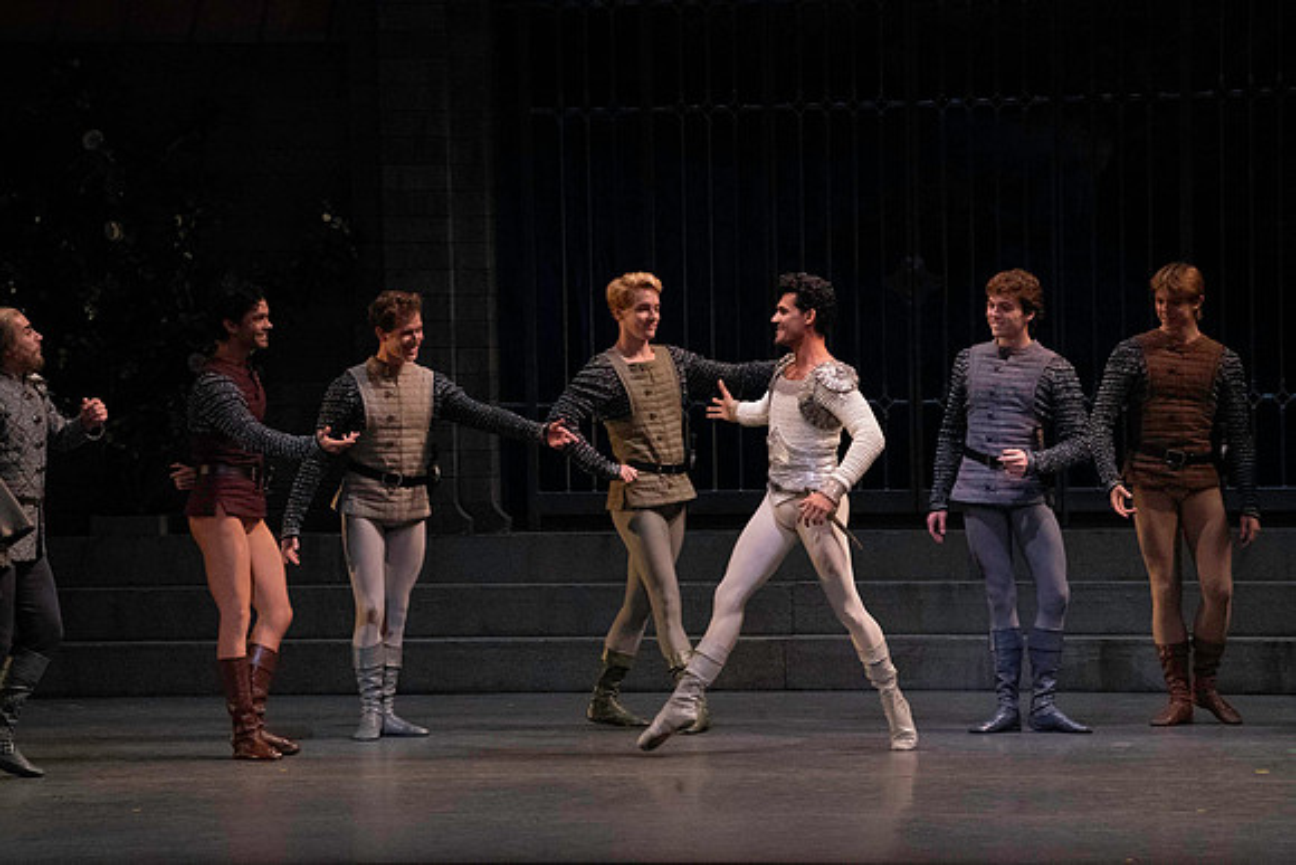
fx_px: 7201
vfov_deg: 6.9
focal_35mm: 200
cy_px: 432
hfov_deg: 10.3
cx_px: 648
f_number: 13
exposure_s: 1/400
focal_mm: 200
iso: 16000
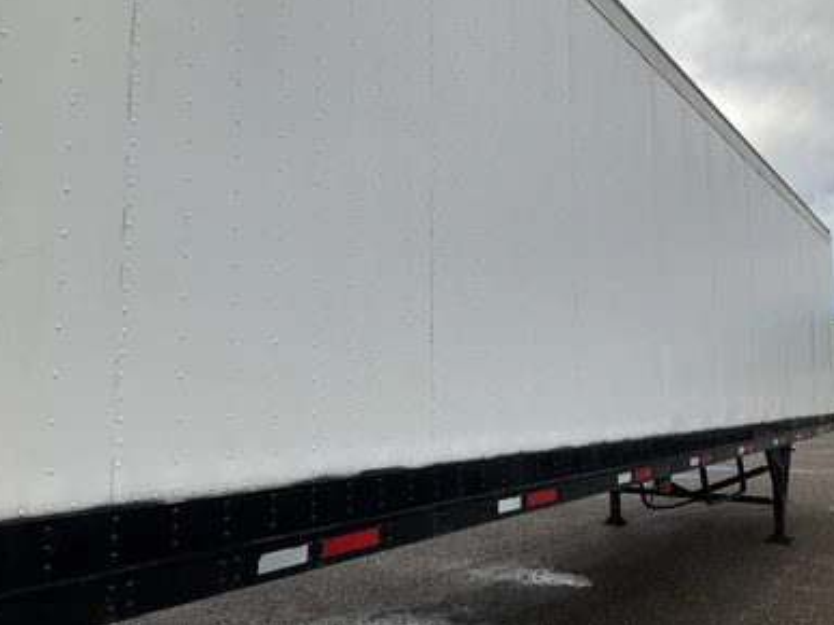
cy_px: 306
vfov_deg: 46.8
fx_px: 723
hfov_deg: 60.0
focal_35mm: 30
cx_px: 416
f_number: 1.8
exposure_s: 1/1311
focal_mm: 3
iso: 25
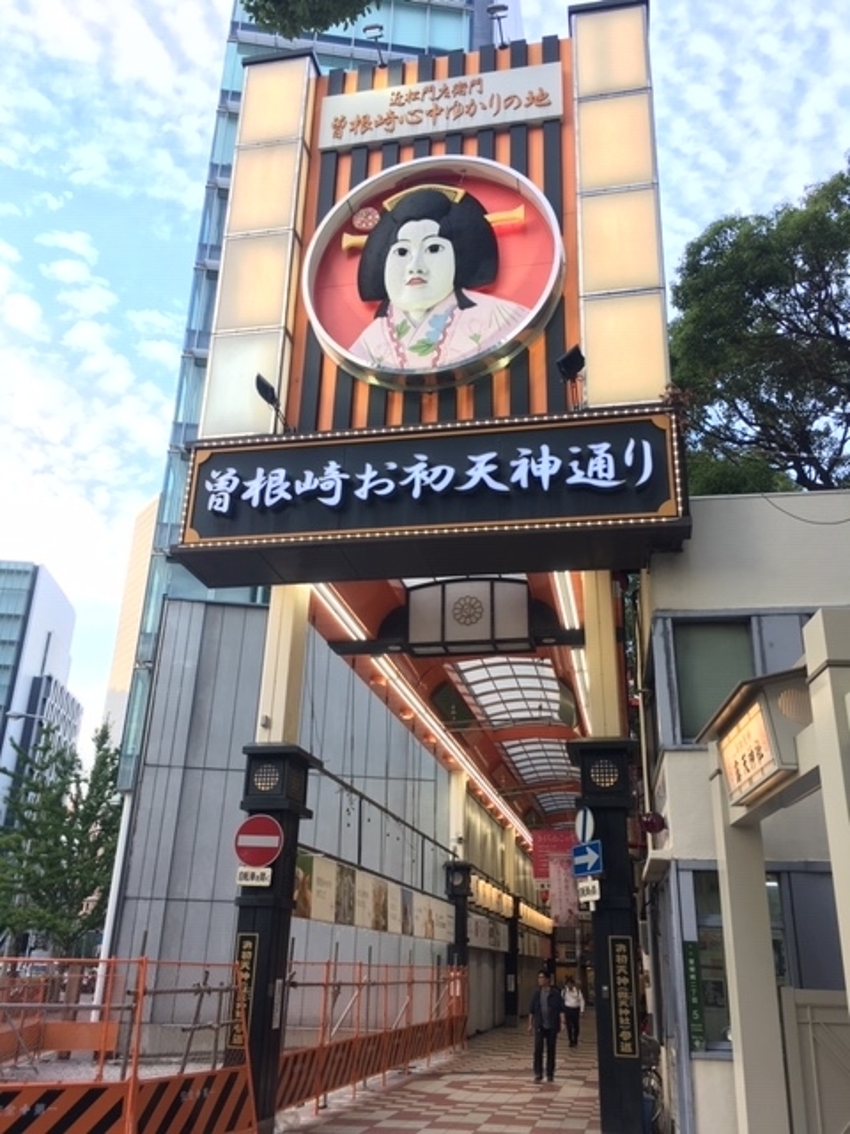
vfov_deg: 61.7
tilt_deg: +20.0
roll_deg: -2.7
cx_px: 425
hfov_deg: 48.2
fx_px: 949
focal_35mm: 29
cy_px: 567
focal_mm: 4.15
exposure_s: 1/60
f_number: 2.2
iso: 25
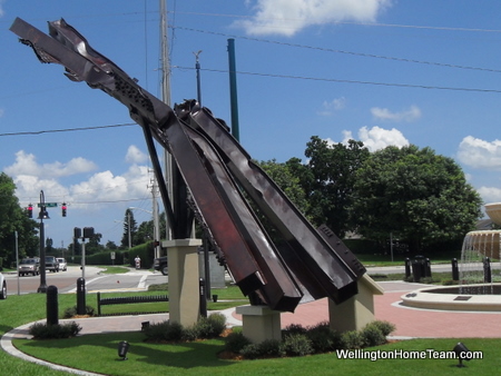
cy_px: 188
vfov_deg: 49.8
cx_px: 250
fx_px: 405
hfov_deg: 63.4
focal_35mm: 28
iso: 80
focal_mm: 5
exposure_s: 1/250
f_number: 9.5
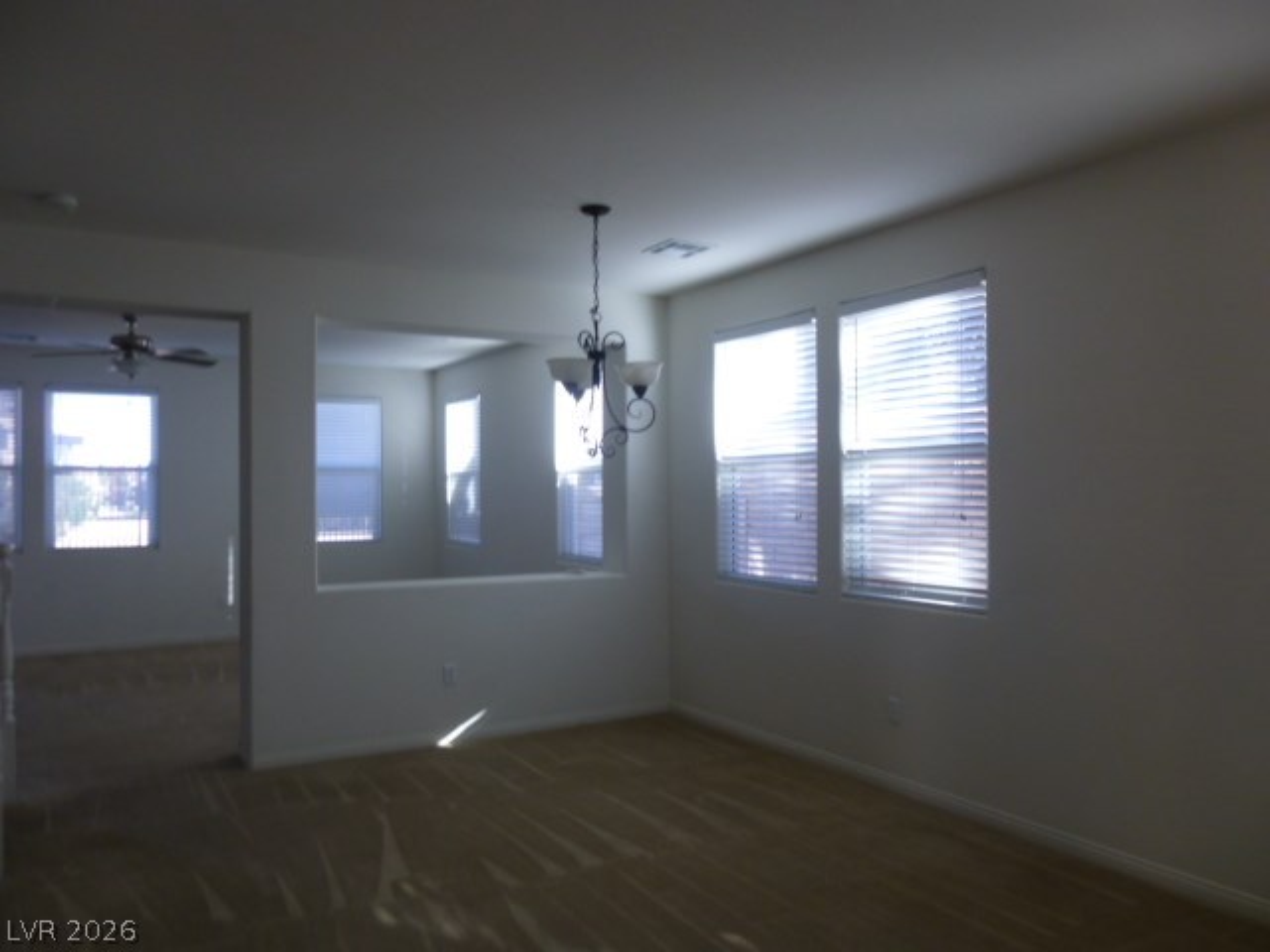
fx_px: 917
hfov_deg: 69.4
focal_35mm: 25
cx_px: 635
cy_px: 476
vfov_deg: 54.9
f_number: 3.1
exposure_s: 1/60
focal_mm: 4.5
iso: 160
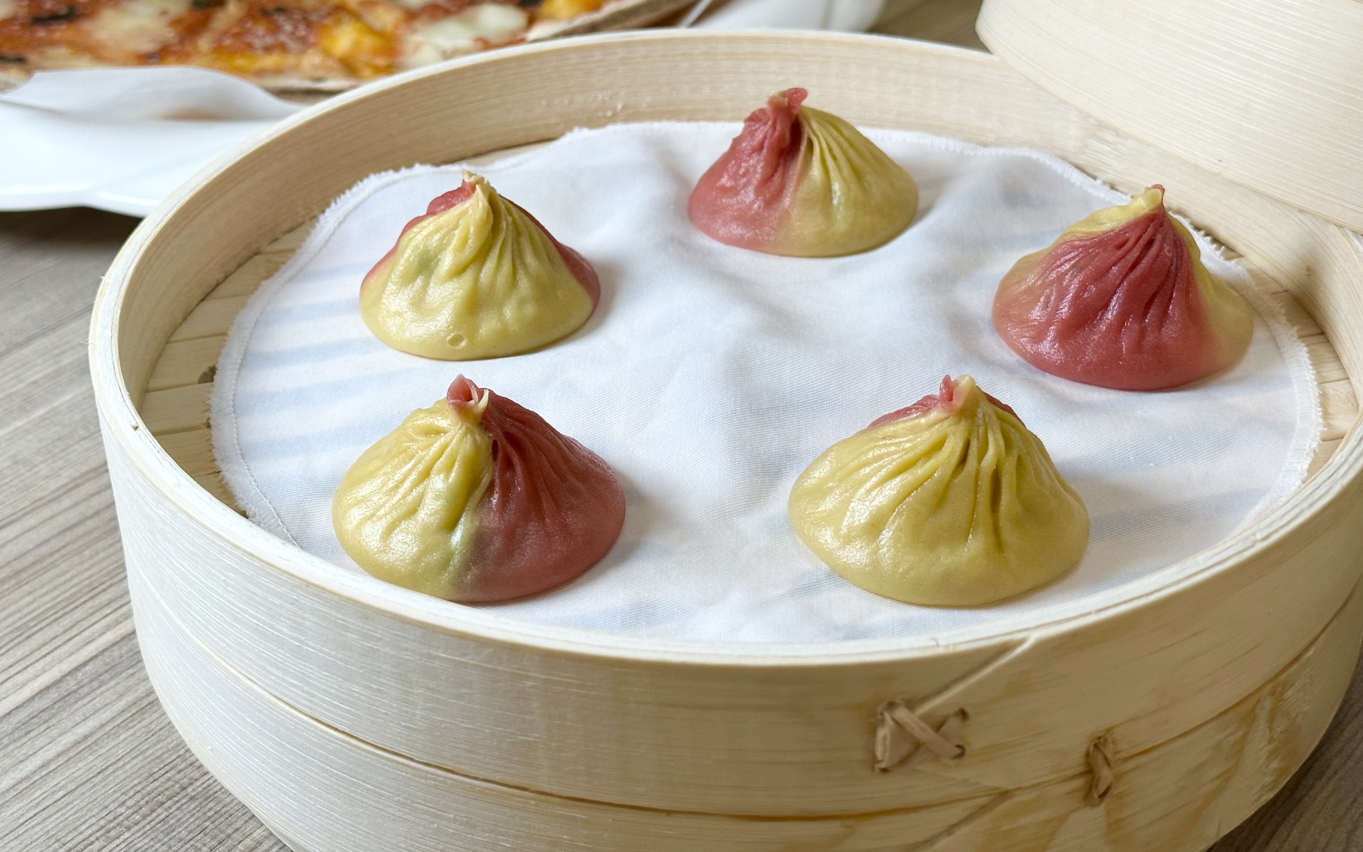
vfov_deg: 23.1
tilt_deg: -29.2
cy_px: 305
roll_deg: +0.1
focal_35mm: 56
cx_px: 663
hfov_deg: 36.3
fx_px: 2080
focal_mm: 6.86
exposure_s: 1/120
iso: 80
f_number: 1.78
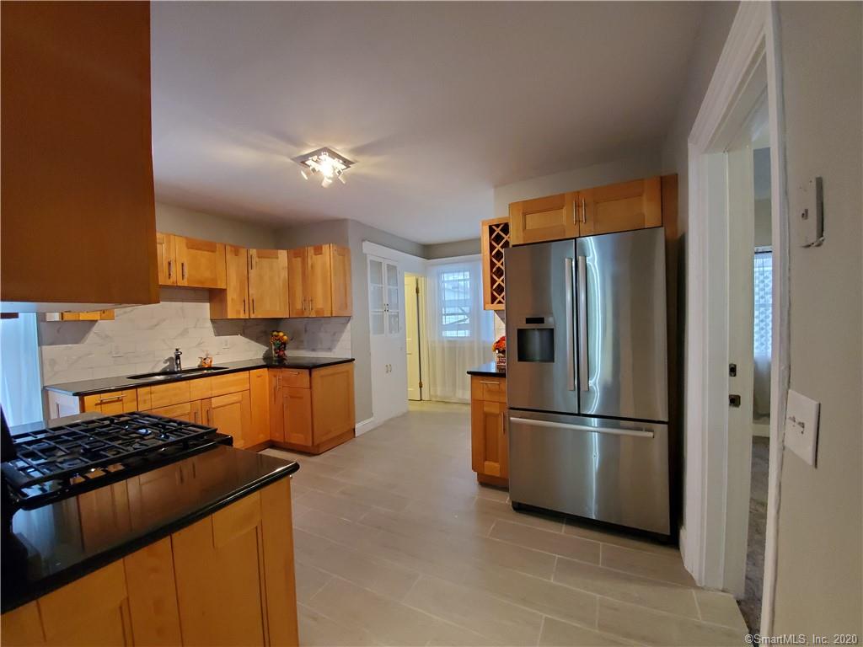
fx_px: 324
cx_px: 432
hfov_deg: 106.2
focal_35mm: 13
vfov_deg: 89.9
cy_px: 324
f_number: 2.2
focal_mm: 1.8
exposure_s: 1/29
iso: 500
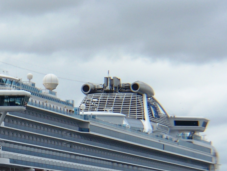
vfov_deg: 4.8
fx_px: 2014
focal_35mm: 307
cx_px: -5
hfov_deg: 6.4
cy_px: 170
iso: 80
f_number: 4.5
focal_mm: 21.2
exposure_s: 1/640
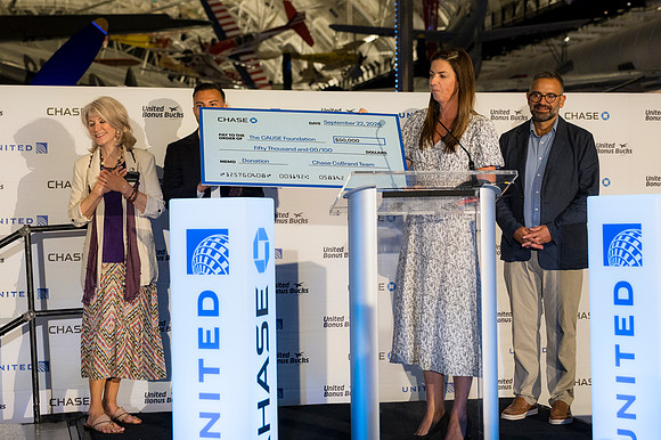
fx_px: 1156
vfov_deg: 21.5
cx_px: 330
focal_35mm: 63
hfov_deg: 31.9
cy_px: 220
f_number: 2.8
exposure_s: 1/200
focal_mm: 42
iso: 900
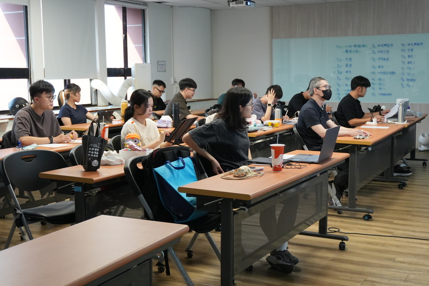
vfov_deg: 26.5
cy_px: 143
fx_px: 608
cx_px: 214
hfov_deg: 38.9
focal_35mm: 51
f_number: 5
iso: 2500
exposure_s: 1/160
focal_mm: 34
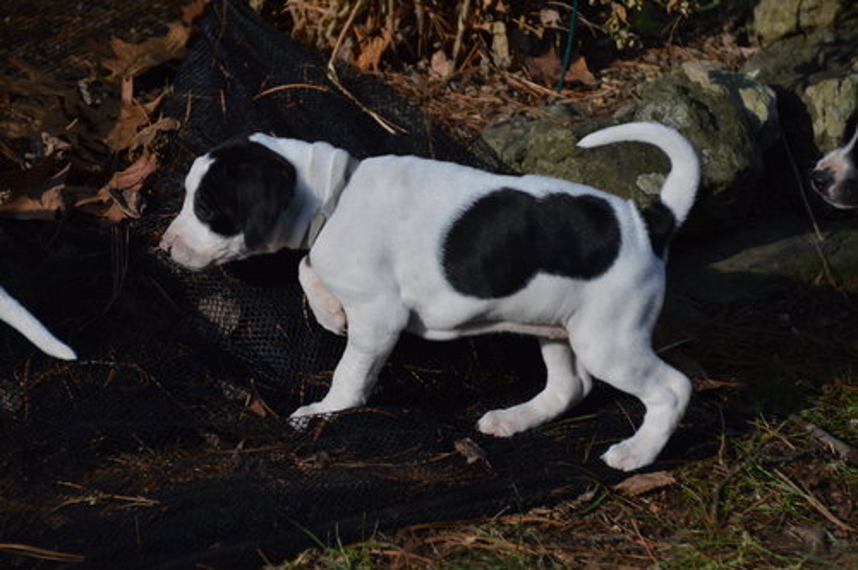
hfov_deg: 13.4
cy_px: 285
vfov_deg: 8.9
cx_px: 429
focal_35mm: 153
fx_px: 3642
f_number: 5.6
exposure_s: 1/1250
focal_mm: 102
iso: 400
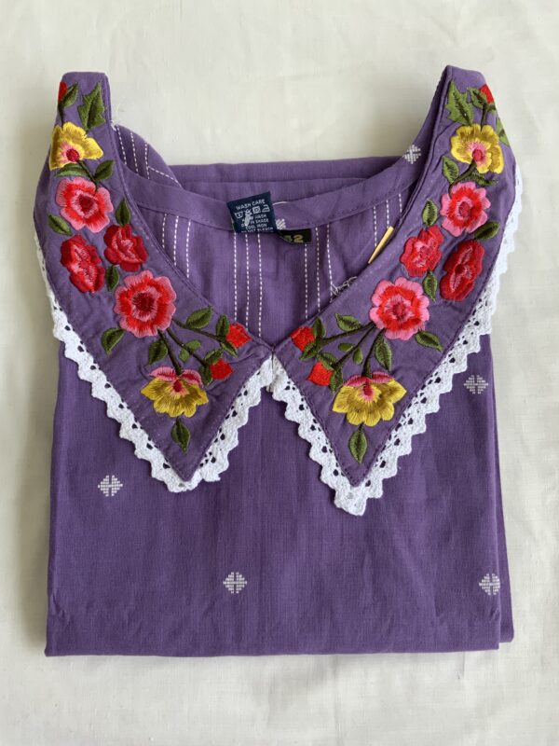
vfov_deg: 61.7
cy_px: 373
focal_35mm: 29
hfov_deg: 48.2
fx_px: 624
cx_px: 280
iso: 16
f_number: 1.8
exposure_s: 1/194
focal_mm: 3
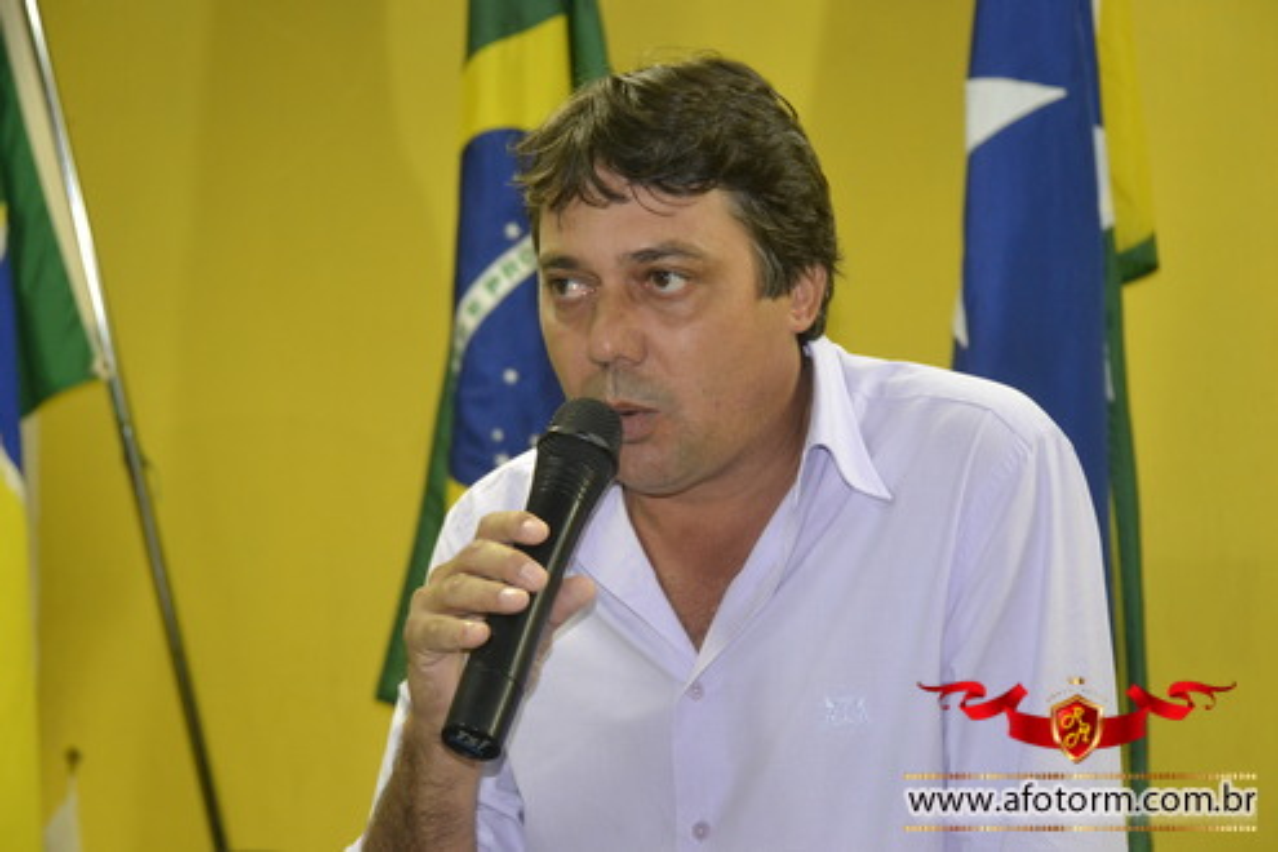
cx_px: 639
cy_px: 426
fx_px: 3514
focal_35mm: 99
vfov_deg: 13.8
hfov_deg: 20.6
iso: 1800
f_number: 5.3
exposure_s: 1/60
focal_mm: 66
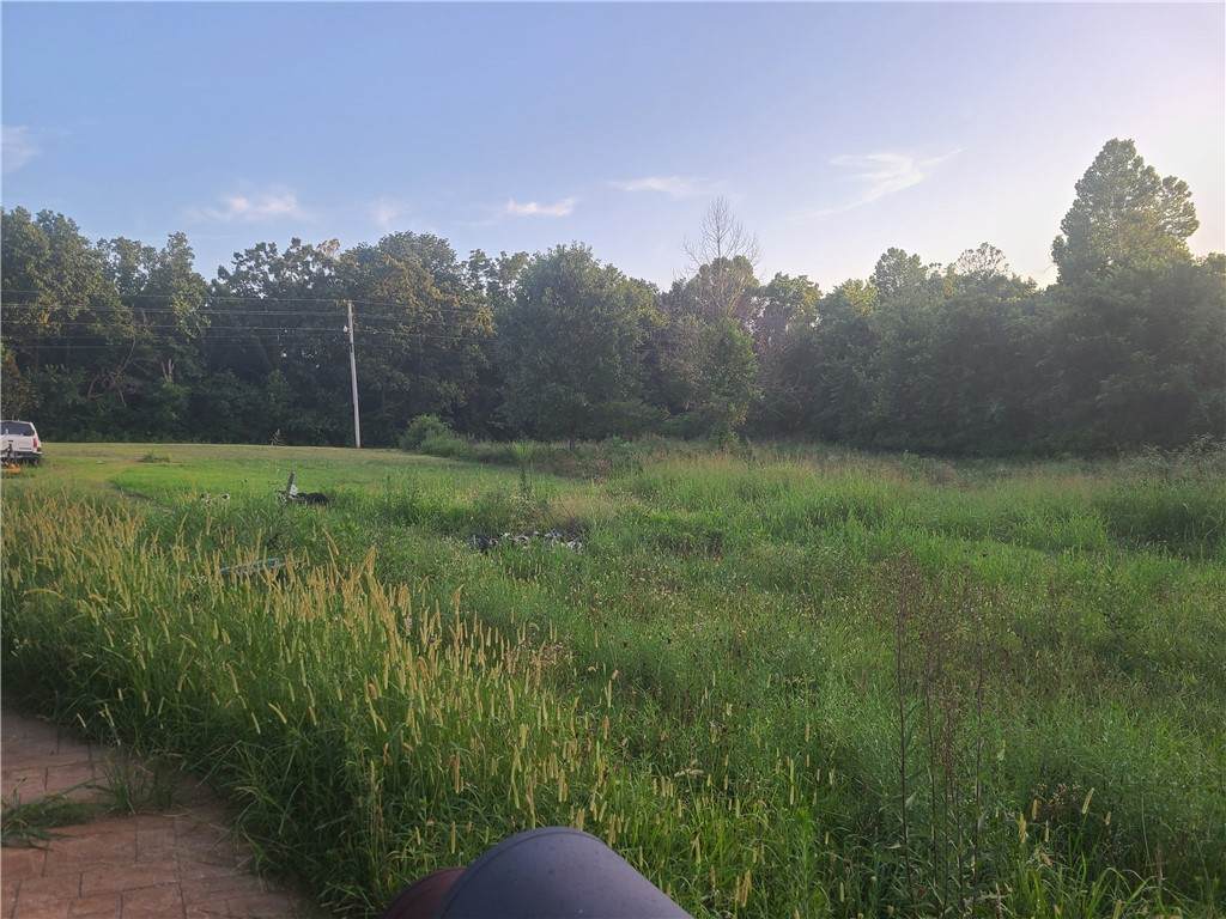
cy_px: 460
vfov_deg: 53.1
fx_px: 921
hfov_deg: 67.3
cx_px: 613
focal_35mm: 26
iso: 40
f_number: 1.8
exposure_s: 1/341
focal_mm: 5.4
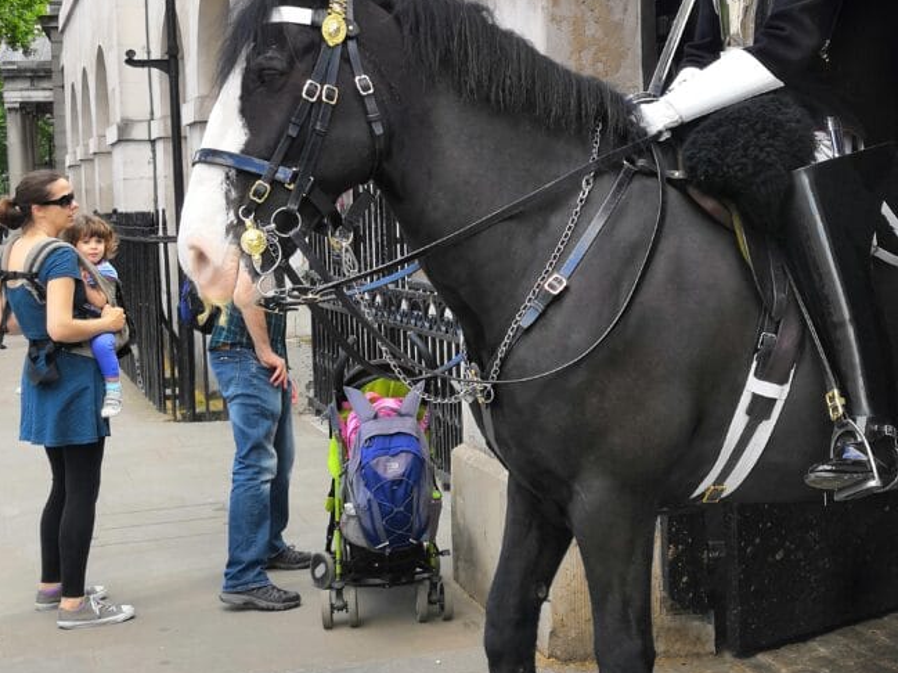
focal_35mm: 60
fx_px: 1556
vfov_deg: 24.3
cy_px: 237
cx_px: 500
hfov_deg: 32.2
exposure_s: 1/201
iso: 50
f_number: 1.8
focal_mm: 3.95
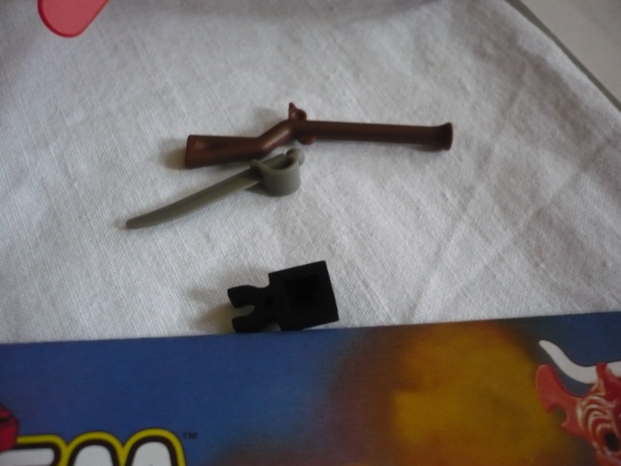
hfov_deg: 52.6
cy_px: 233
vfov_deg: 40.7
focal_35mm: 35
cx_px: 310
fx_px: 628
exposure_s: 1/50
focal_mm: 5.8
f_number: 2.8
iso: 400
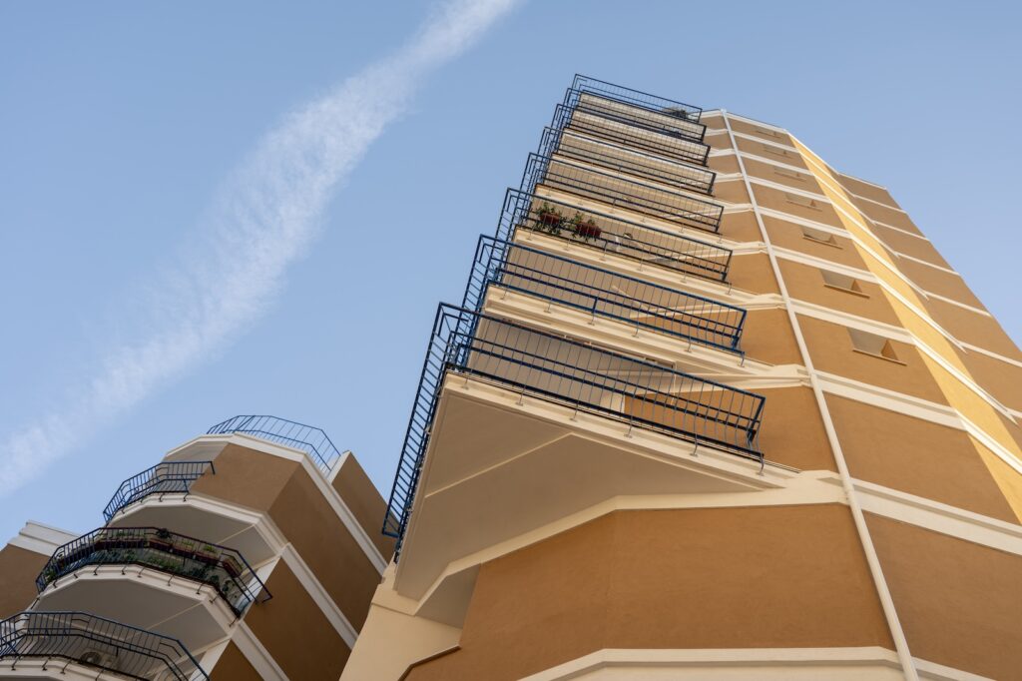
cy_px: 340
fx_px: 993
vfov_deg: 37.8
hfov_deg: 54.4
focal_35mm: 35
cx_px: 511
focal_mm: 35
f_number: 3.5
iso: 160
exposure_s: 1/320
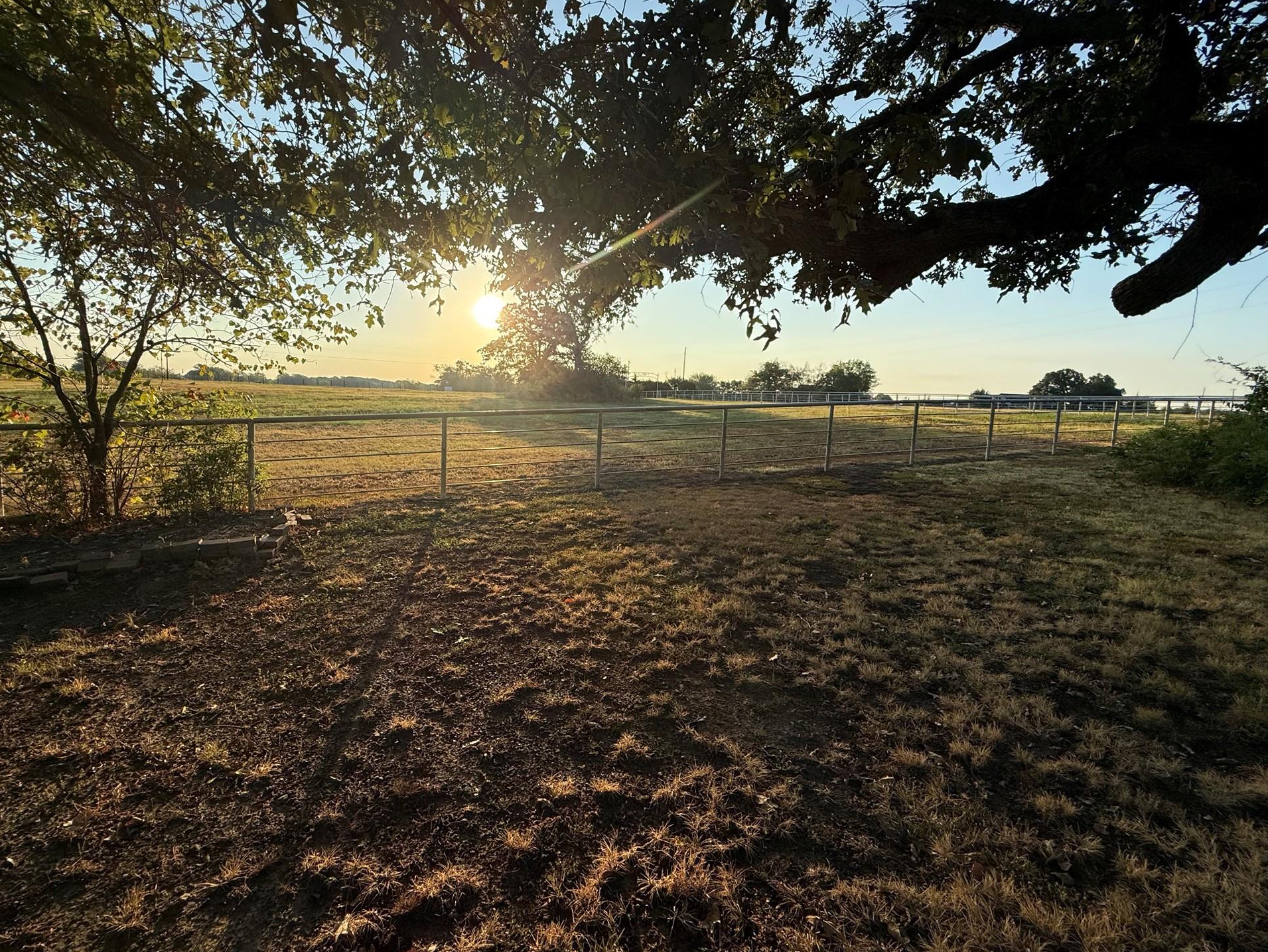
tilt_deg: -5.2
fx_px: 550
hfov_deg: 98.0
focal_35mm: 15
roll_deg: -2.6
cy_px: 448
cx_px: 591
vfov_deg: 81.7
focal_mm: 2.22
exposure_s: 1/1901
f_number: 2.2
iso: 64
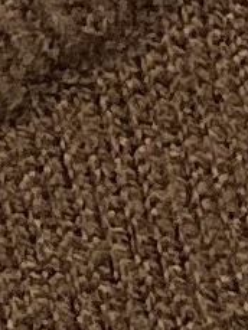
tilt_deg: -1.9
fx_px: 1193
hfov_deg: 11.9
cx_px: 110
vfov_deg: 13.4
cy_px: 677
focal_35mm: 125
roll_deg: +12.3
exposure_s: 1/122
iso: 100
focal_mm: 4.25
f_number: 1.8
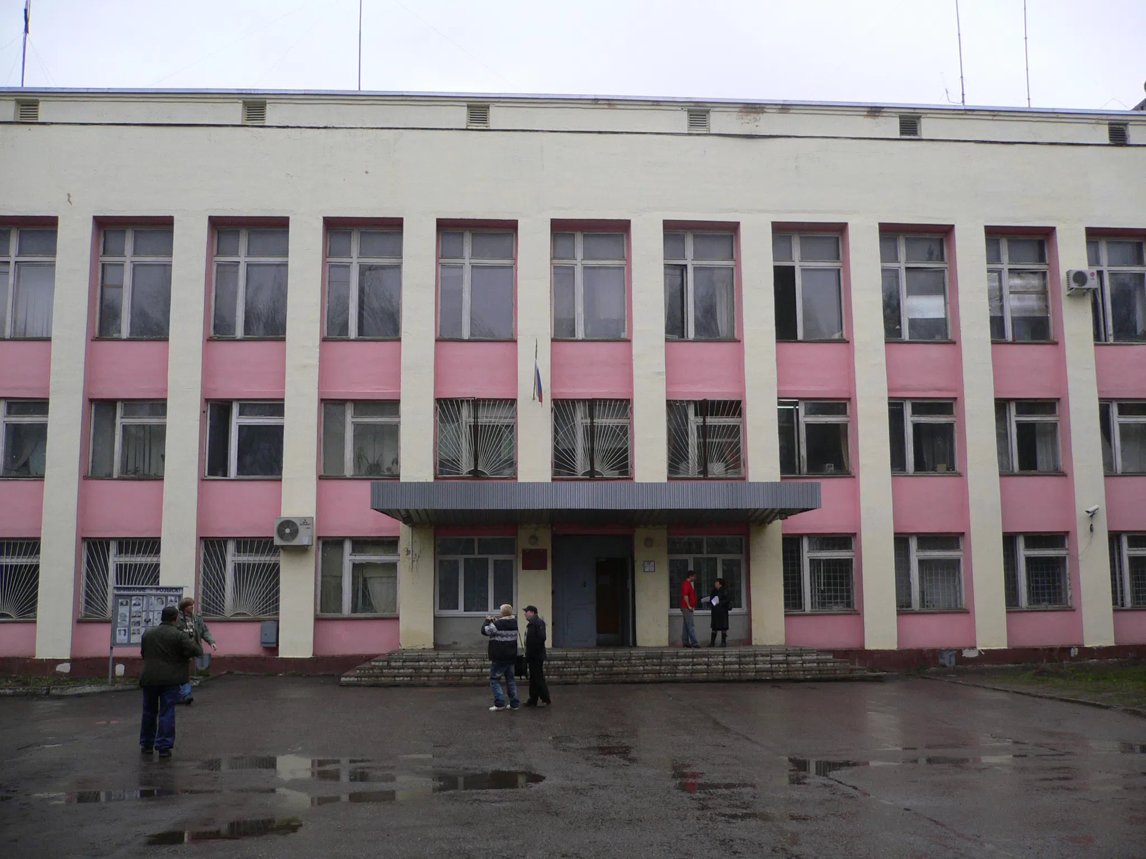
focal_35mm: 35
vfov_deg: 40.7
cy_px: 430
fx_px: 1159
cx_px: 573
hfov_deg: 52.6
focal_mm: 5.8
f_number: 2.8
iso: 100
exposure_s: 1/320
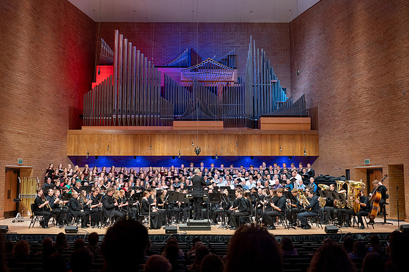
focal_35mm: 42
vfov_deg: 31.6
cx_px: 197
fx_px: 480
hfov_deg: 46.1
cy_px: 135
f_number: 3.5
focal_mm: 40
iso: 1600
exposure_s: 1/200
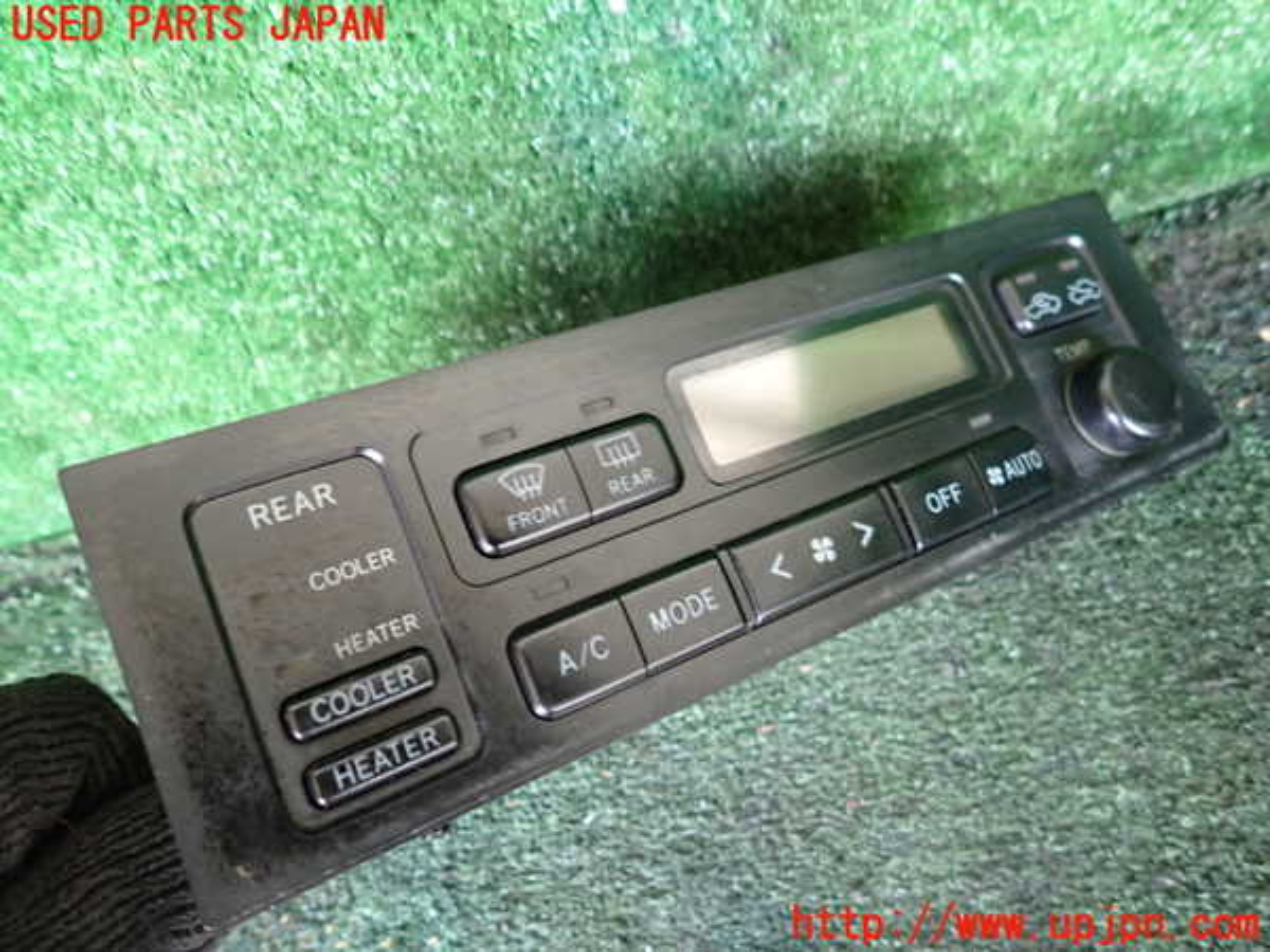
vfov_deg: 54.9
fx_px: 917
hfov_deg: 69.4
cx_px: 635
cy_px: 476
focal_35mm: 25
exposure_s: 1/30
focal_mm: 4.5
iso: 320
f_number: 2
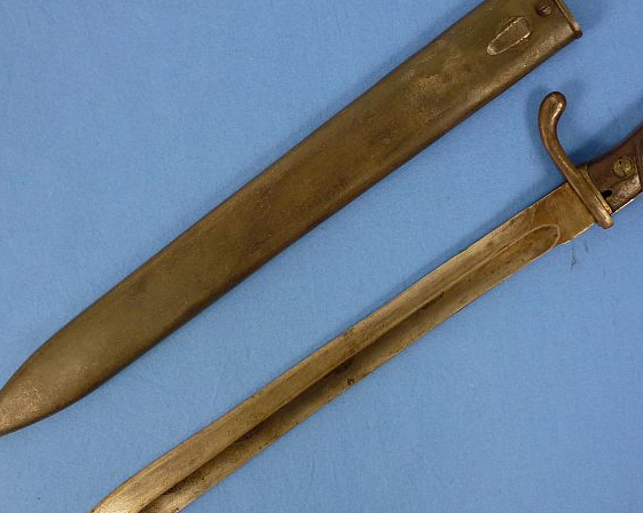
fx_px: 742
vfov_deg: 38.2
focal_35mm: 39
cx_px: 400
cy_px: 279
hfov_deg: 46.5
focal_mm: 5
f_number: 3.5
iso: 200
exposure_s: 1/60
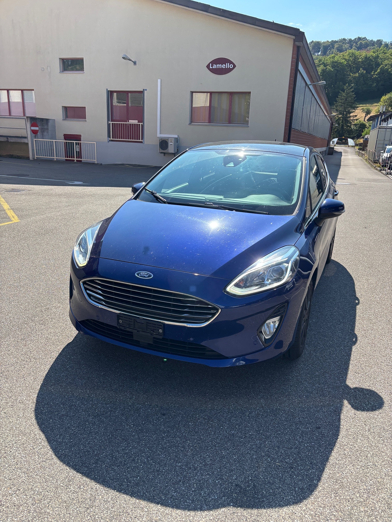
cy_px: 261
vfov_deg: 67.3
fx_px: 393
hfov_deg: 53.1
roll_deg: -3.4
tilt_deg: -16.4
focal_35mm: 26
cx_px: 196
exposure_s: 1/1543
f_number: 1.6
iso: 50
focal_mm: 5.96
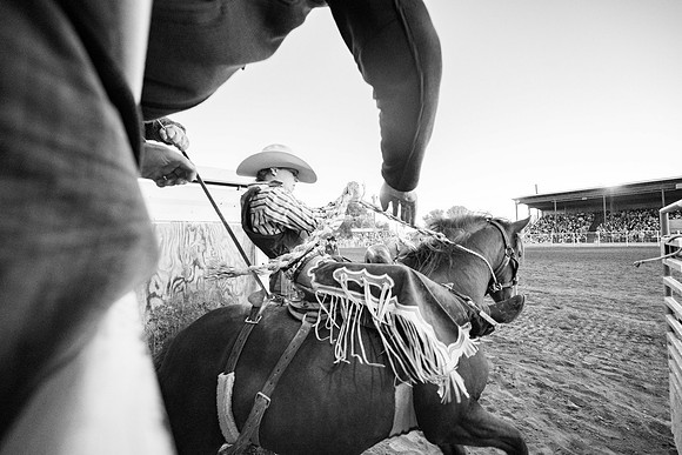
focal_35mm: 15
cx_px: 341
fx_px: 284
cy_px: 228
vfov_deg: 77.4
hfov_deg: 100.4
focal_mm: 15
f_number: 4
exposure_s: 1/500
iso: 5000
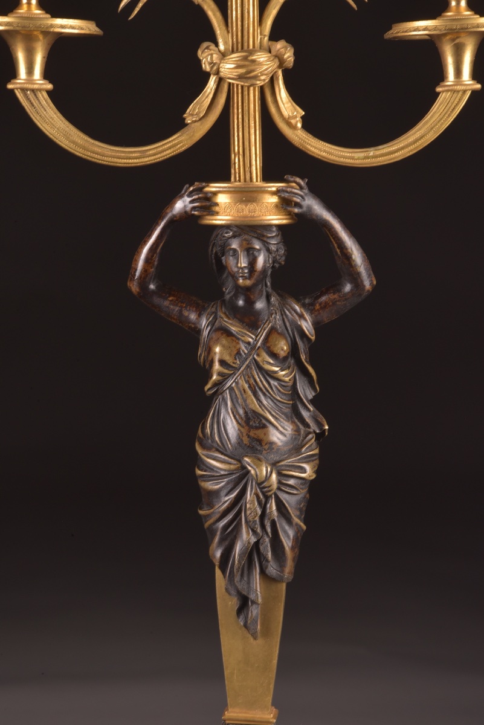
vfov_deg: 8.9
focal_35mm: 230
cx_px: 242
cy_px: 362
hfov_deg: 6.0
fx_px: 4634
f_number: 25
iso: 400
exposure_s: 1/125
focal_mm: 230
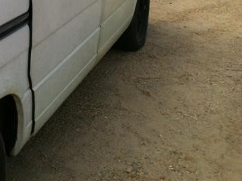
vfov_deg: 18.3
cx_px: -14
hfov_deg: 23.7
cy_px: -8
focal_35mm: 78
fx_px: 545
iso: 64
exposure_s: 1/913
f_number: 2.8
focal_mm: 3.85
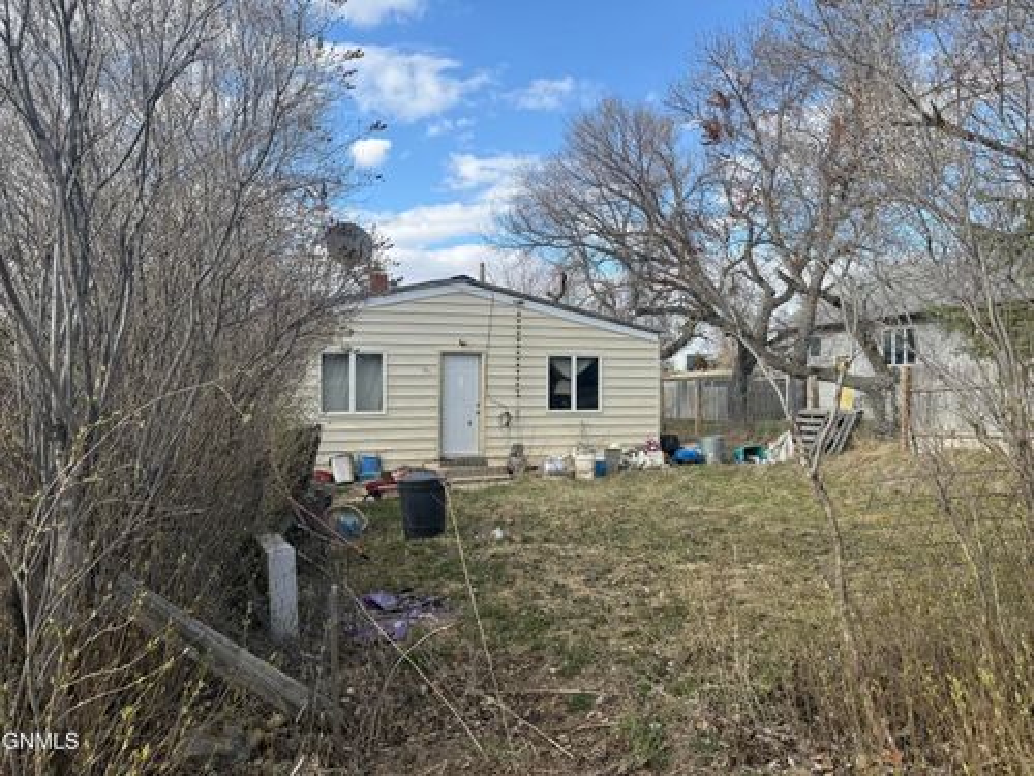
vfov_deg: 56.8
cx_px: 517
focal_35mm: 24
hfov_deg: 71.6
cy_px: 388
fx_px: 717
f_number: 1.78
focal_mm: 6.76
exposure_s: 1/1812
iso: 80
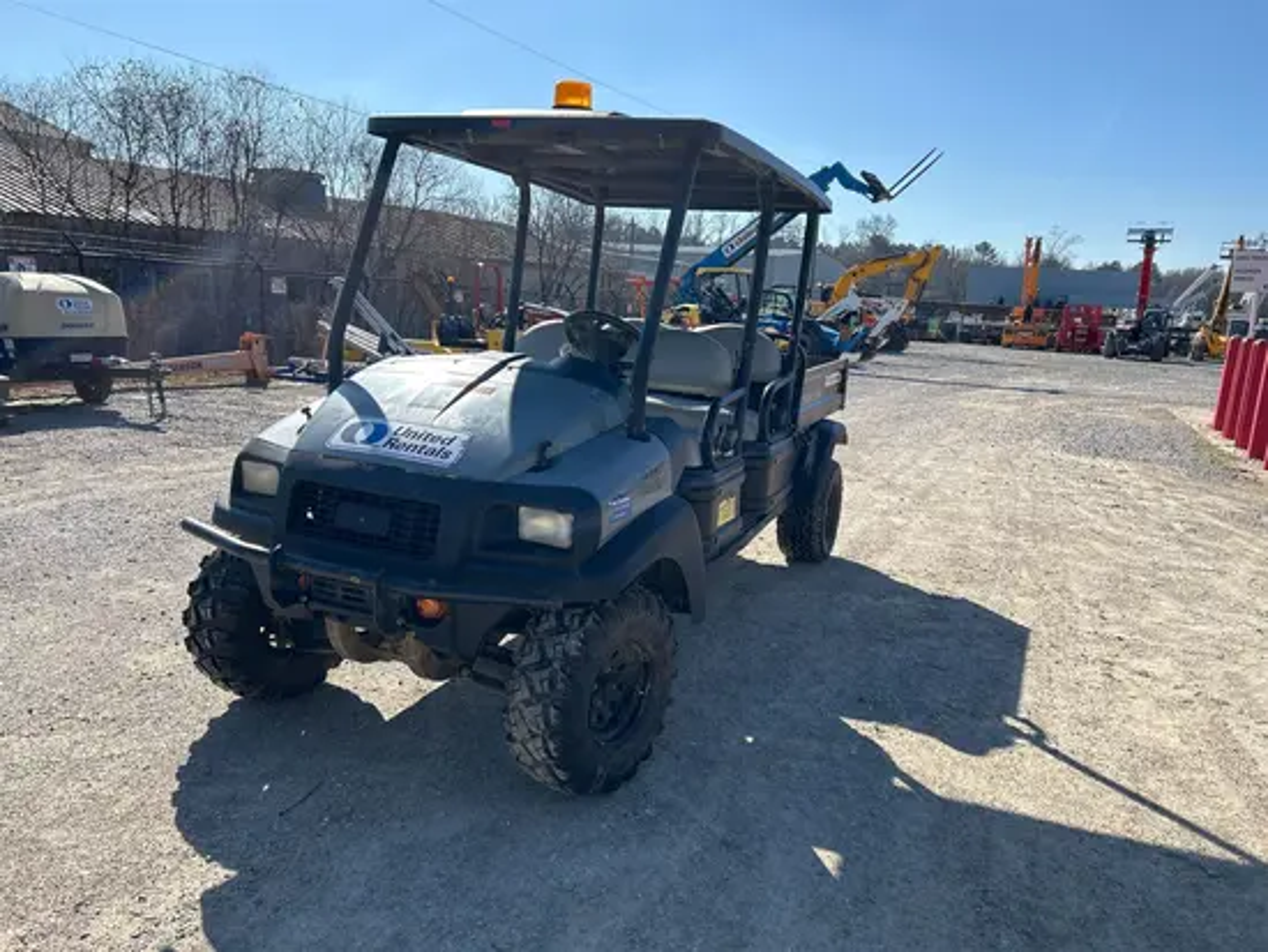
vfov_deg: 53.1
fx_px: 953
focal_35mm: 26
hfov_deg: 67.3
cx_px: 634
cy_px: 476
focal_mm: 5.7
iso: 50
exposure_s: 1/3704
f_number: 1.5
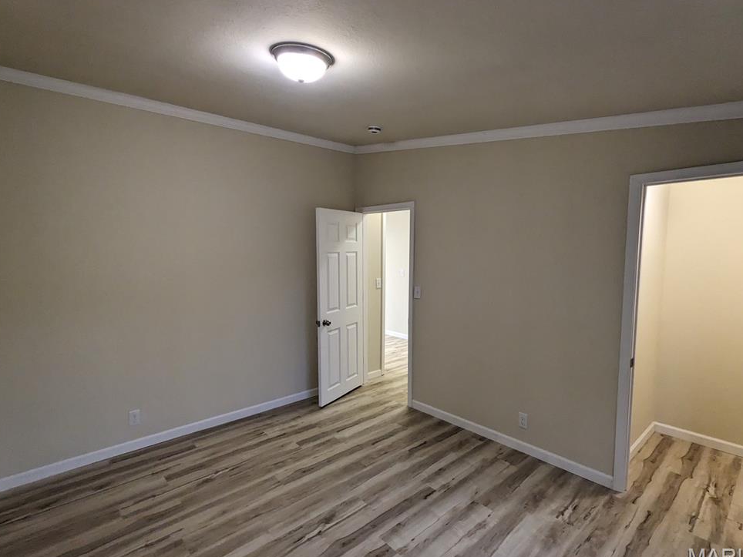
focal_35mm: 17
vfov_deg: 74.7
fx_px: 365
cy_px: 277
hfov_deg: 91.0
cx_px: 371
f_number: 2.2
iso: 349
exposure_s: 1/120
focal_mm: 2.22
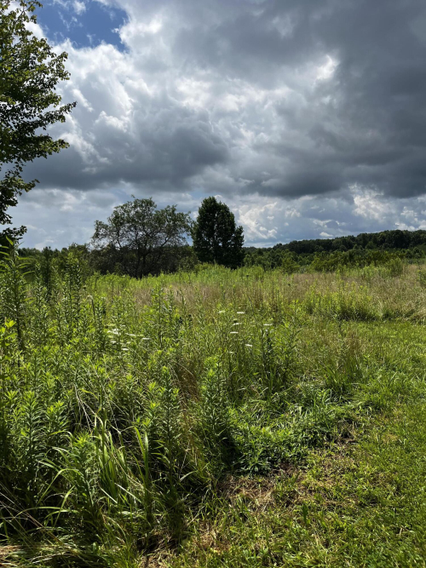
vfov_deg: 67.3
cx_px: 213
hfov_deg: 53.0
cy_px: 284
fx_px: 427
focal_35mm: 26
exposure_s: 1/6494
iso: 50
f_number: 1.6
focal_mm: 5.1
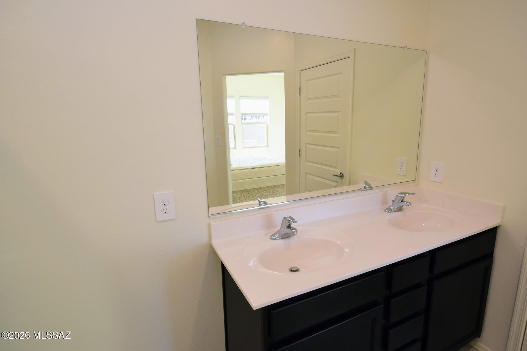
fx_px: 263
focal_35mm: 18
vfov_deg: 67.4
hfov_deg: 90.0
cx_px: 264
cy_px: 176
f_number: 5.6
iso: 400
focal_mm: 12
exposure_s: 1/60
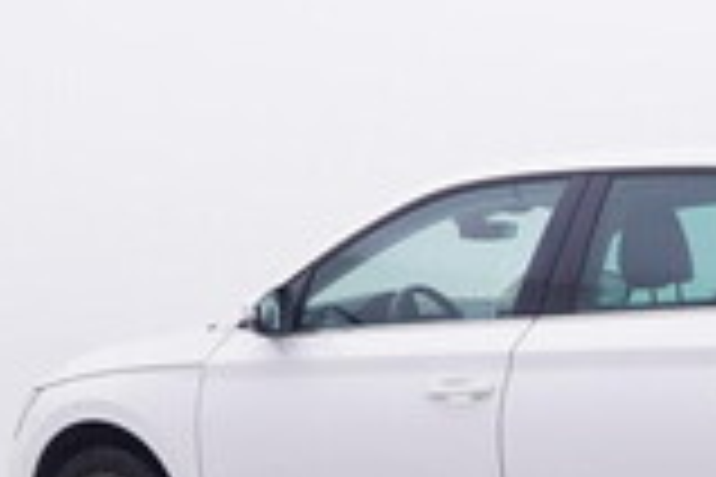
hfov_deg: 25.3
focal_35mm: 78
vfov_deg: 17.3
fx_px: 1546
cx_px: 637
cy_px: 425
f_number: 5
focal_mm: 15
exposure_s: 1/80
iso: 200
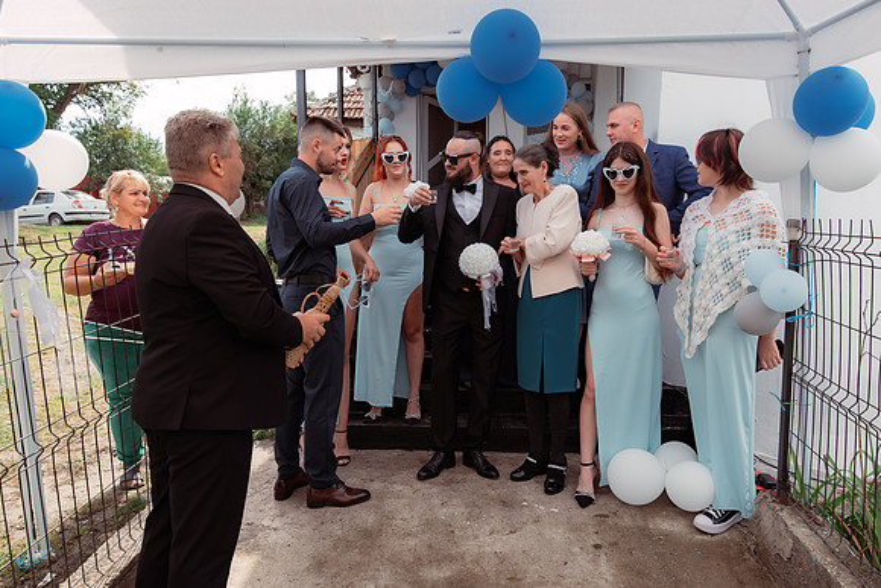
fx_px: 618
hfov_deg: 70.9
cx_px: 457
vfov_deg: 50.8
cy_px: 290
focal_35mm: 25
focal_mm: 24
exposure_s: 1/400
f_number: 5
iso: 250
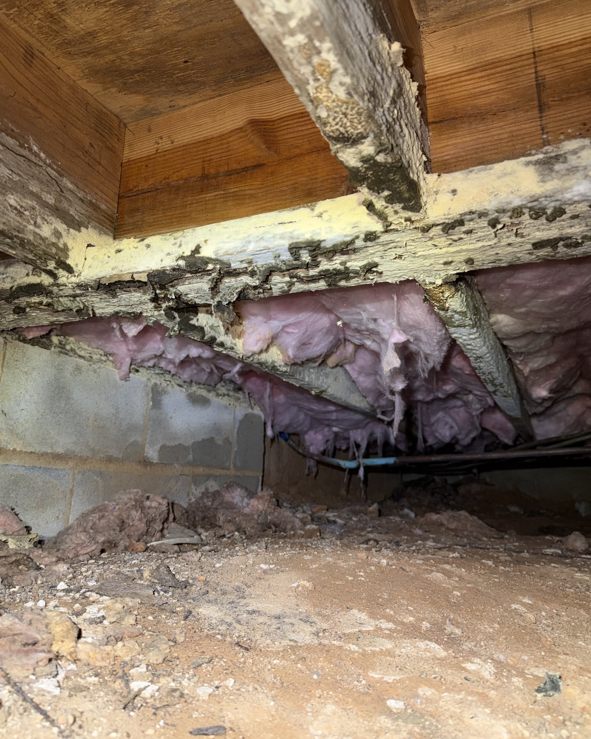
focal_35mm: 26
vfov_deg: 65.9
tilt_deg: +15.0
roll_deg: -2.0
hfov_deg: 54.9
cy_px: 330
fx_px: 569
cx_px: 287
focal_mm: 6.76
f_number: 1.78
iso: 80
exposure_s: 1/17
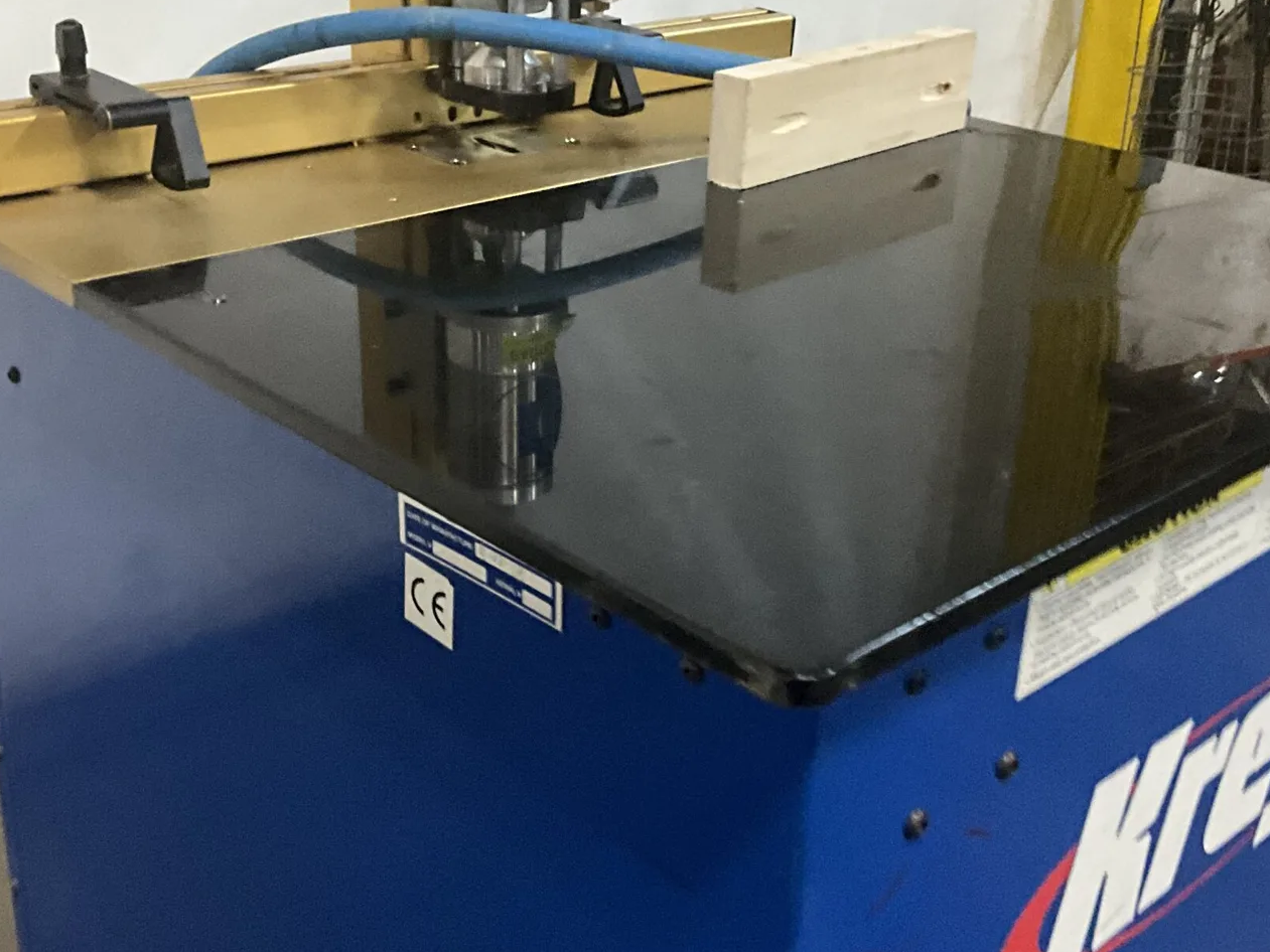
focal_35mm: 46
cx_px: 624
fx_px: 1688
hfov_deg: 41.2
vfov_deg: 31.5
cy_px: 430
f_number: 1.8
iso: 320
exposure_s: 1/30
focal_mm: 3
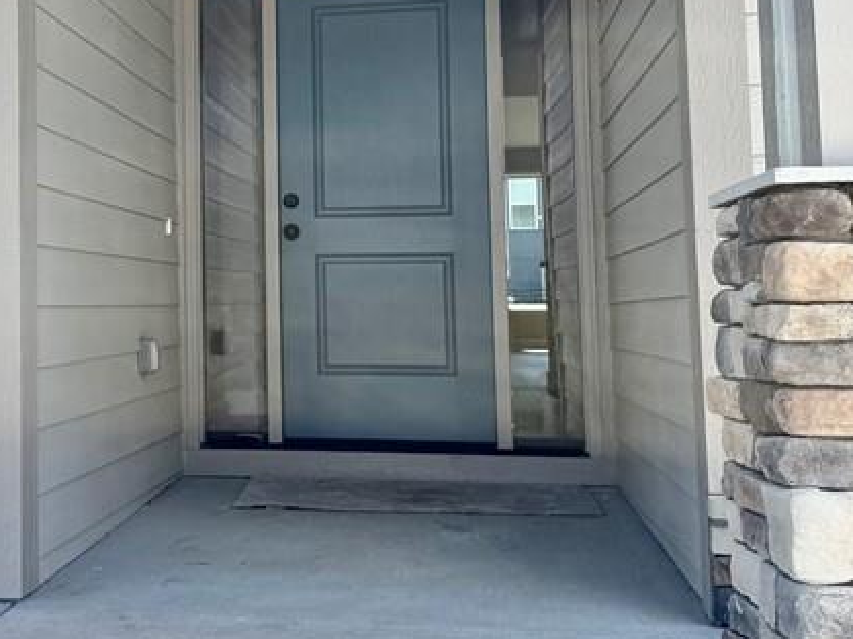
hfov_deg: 31.5
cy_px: 172
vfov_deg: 24.5
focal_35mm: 59
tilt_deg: +4.8
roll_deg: +0.2
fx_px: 1453
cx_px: 119
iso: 80
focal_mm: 6.76
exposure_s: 1/1689
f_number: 1.78
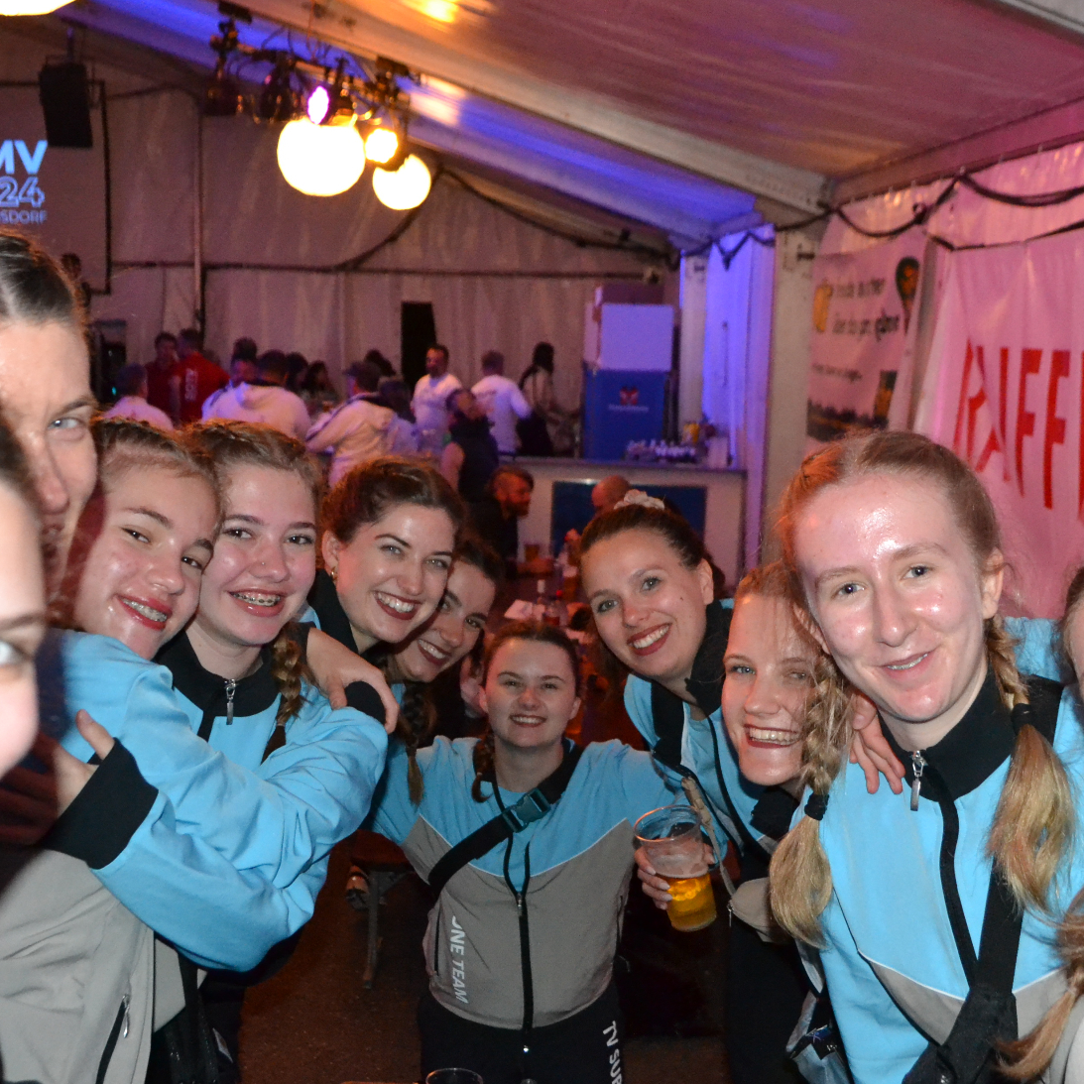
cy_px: 605
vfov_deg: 39.1
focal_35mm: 43
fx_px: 1523
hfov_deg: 39.2
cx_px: 574
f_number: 3.5
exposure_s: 1/60
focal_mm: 18
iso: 3200
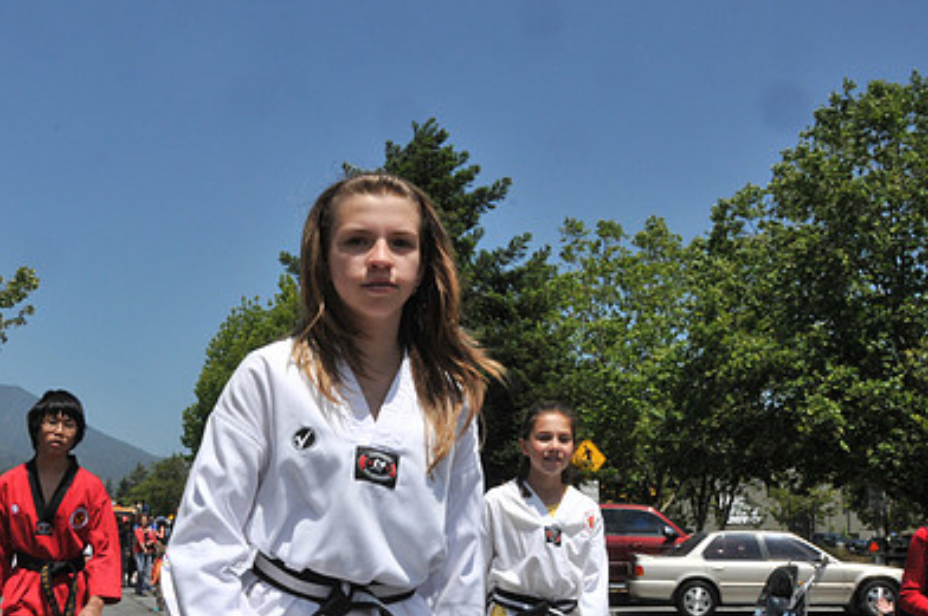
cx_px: 317
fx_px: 1029
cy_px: 349
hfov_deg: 47.8
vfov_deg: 33.2
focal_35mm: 40
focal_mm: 18
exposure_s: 1/250
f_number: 22
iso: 400
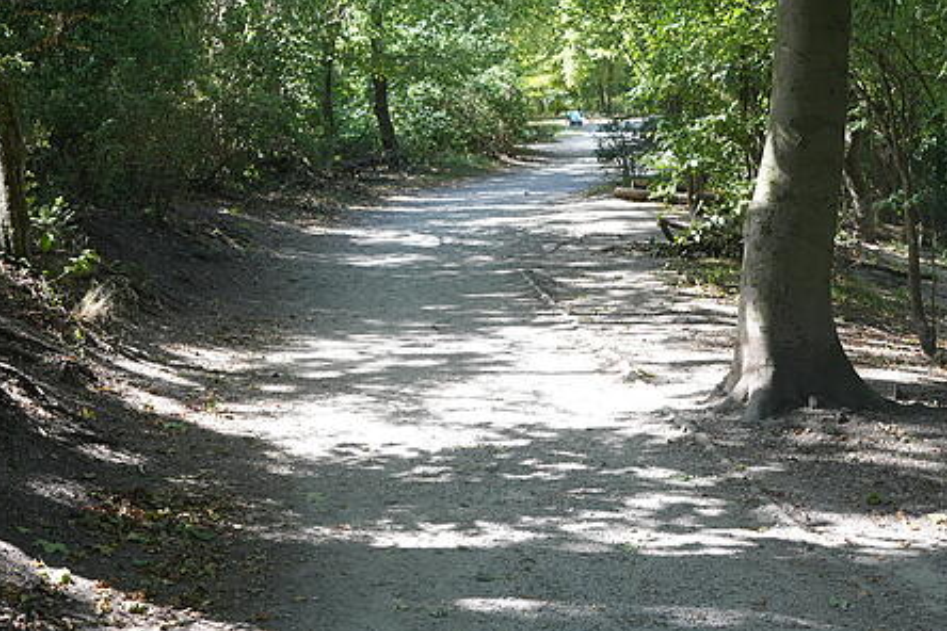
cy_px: 80
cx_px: 260
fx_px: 1683
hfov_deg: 31.0
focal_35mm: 64
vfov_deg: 20.9
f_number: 4
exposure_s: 1/160
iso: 250
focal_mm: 35
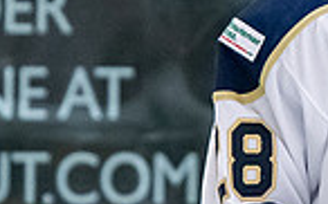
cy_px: -48
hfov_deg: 1.1
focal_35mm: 1845
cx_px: 419
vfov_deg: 0.7
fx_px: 16480
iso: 2000
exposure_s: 1/800
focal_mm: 200
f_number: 3.2
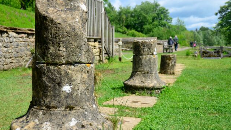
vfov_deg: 23.5
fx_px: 312
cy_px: 67
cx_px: 114
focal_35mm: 51
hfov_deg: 40.6
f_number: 4
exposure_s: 1/1250
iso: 200
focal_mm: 32
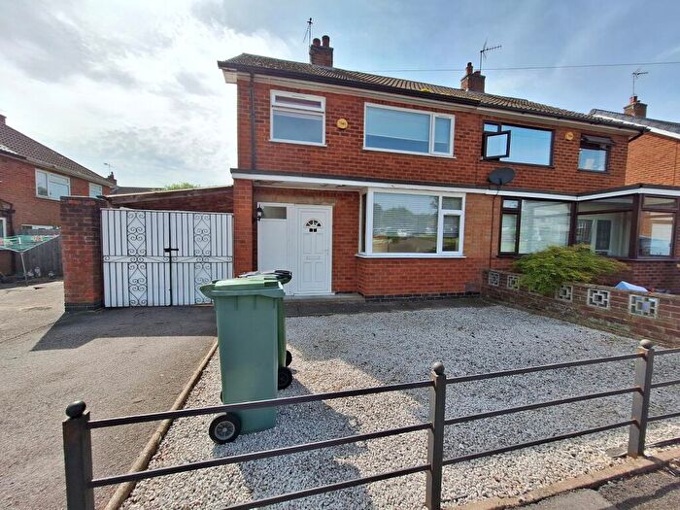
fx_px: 255
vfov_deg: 89.9
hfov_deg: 106.2
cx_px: 340
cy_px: 255
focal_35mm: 13
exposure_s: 1/2336
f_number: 2.2
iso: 40
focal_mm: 1.74
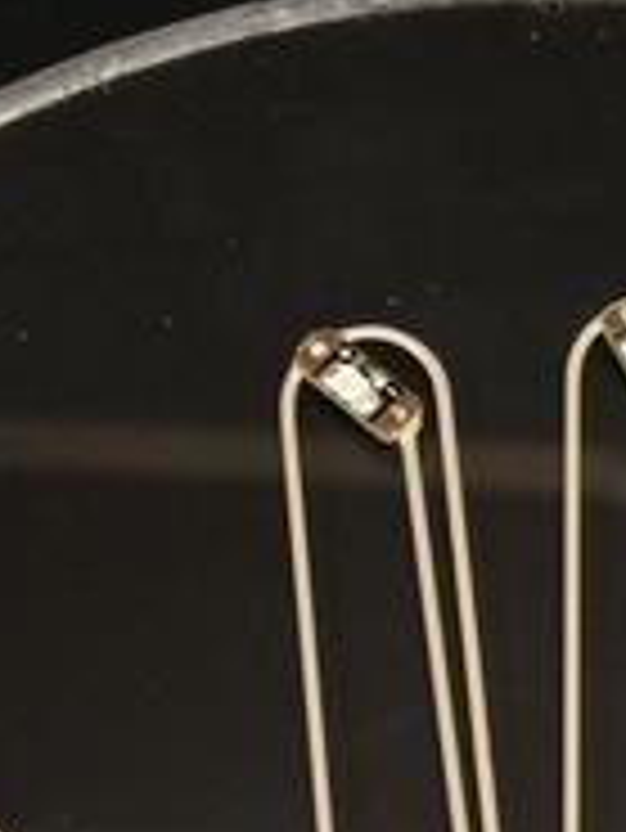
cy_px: 886
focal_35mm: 113
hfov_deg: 13.0
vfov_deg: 16.9
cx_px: 522
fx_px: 2722
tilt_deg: -69.5
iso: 50
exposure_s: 1/30
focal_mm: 4.15
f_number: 2.2
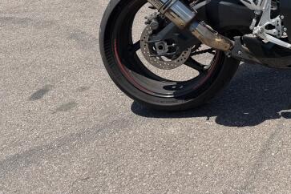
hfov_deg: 32.3
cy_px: -42
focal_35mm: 55
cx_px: 313
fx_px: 445
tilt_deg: -16.1
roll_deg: +2.4
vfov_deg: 22.6
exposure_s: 1/3279
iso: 80
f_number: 1.78
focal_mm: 6.76
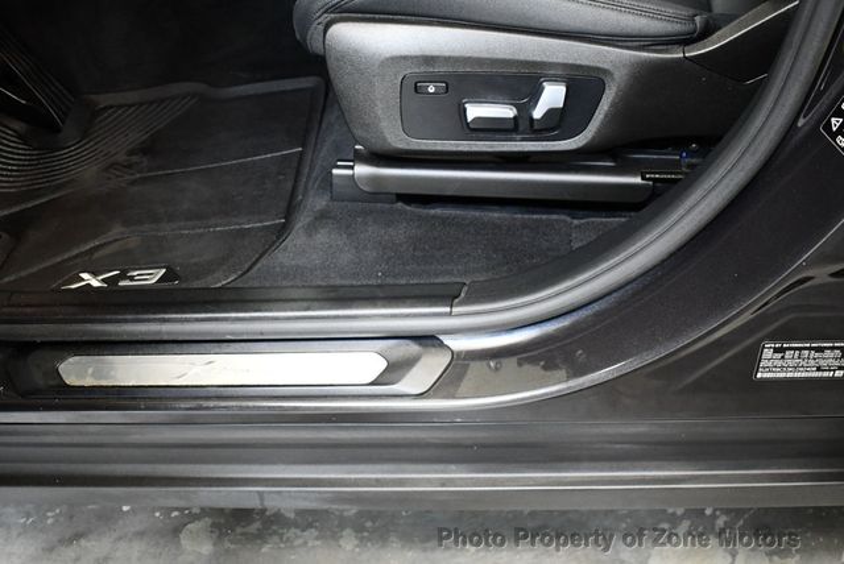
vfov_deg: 36.9
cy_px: 282
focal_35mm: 36
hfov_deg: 53.1
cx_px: 422
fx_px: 845
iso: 3200
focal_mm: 18
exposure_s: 1/100
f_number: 3.5
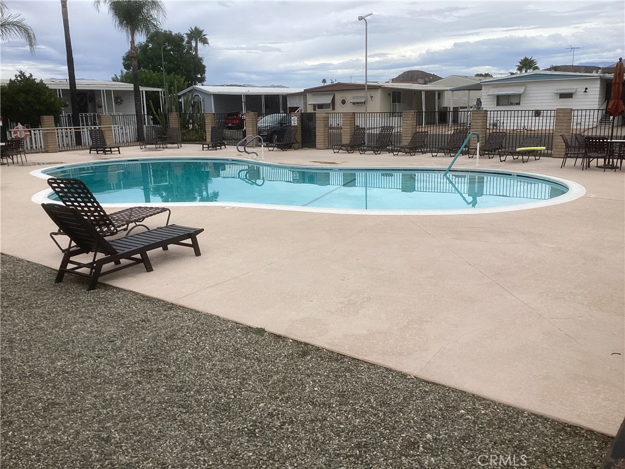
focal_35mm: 31
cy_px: 234
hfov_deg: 58.4
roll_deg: +1.2
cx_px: 312
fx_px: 560
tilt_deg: -12.3
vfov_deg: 45.4
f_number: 2.4
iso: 25
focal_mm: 3.3
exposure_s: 1/1456
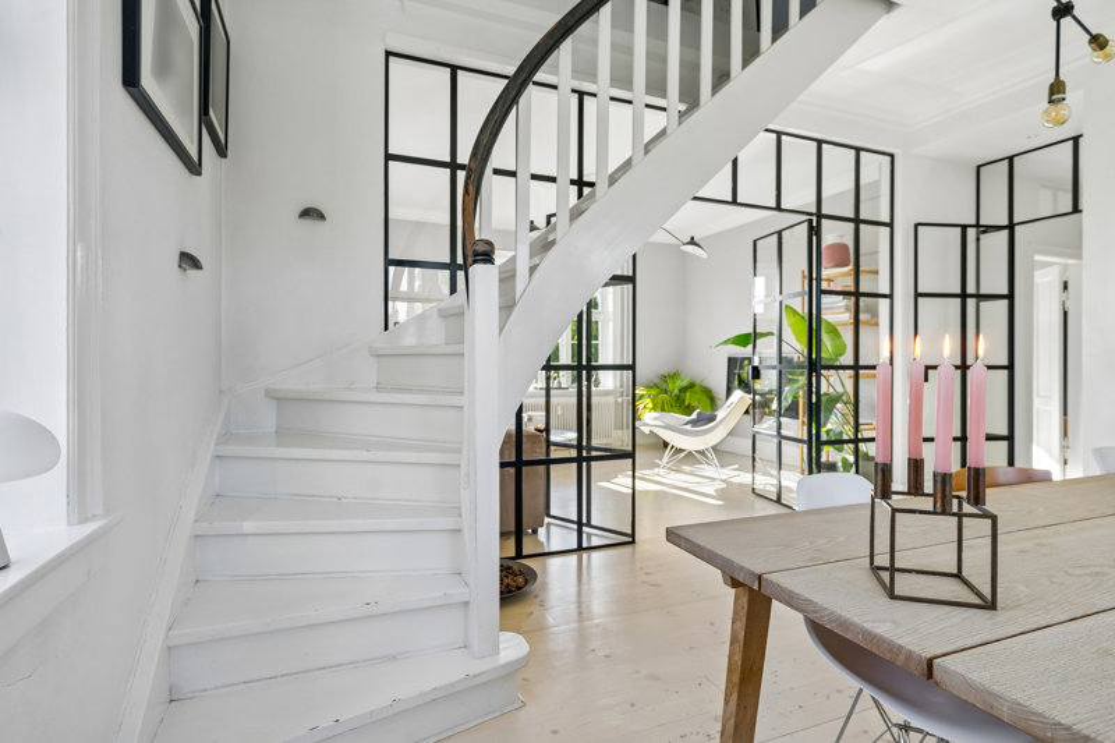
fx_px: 557
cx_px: 558
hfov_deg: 90.0
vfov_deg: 67.4
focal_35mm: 18
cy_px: 372
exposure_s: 1/200
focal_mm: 18
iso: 500
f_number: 5.6
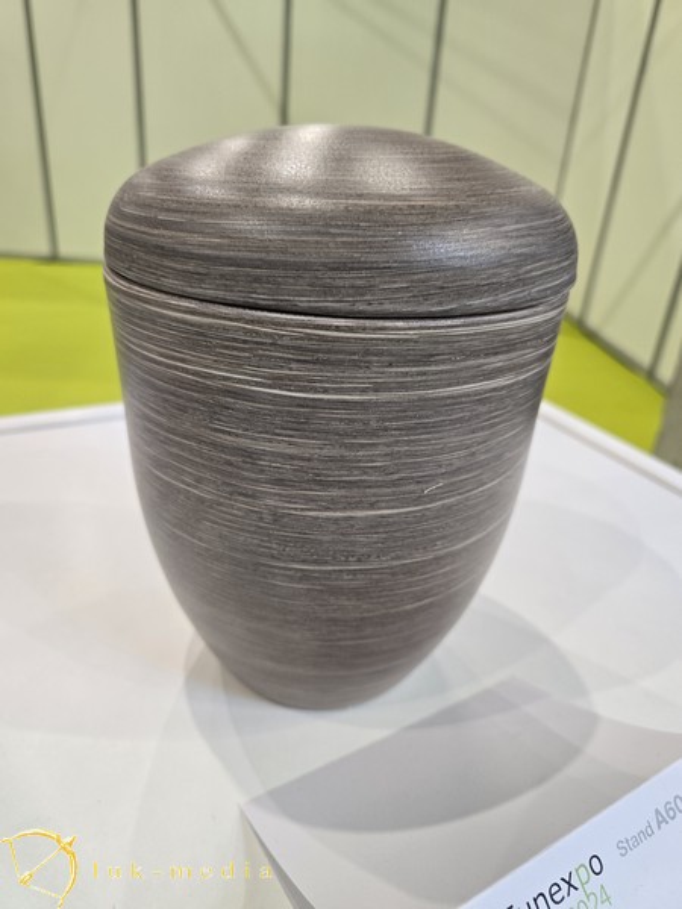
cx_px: 341
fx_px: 604
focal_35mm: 23
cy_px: 454
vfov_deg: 73.9
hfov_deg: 58.9
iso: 125
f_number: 1.7
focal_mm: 6.3
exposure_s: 1/100
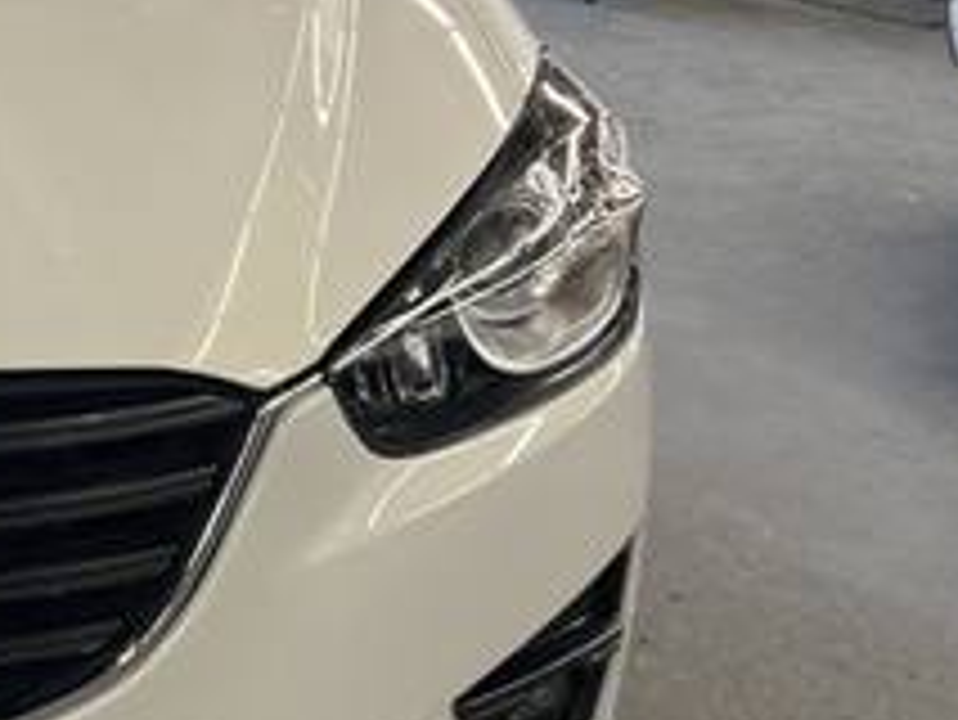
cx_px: -279
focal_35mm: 78
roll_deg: +1.4
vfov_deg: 18.9
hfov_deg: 22.4
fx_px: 2160
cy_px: 320
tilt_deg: -19.2
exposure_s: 1/120
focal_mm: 5.7
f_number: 1.5
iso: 80
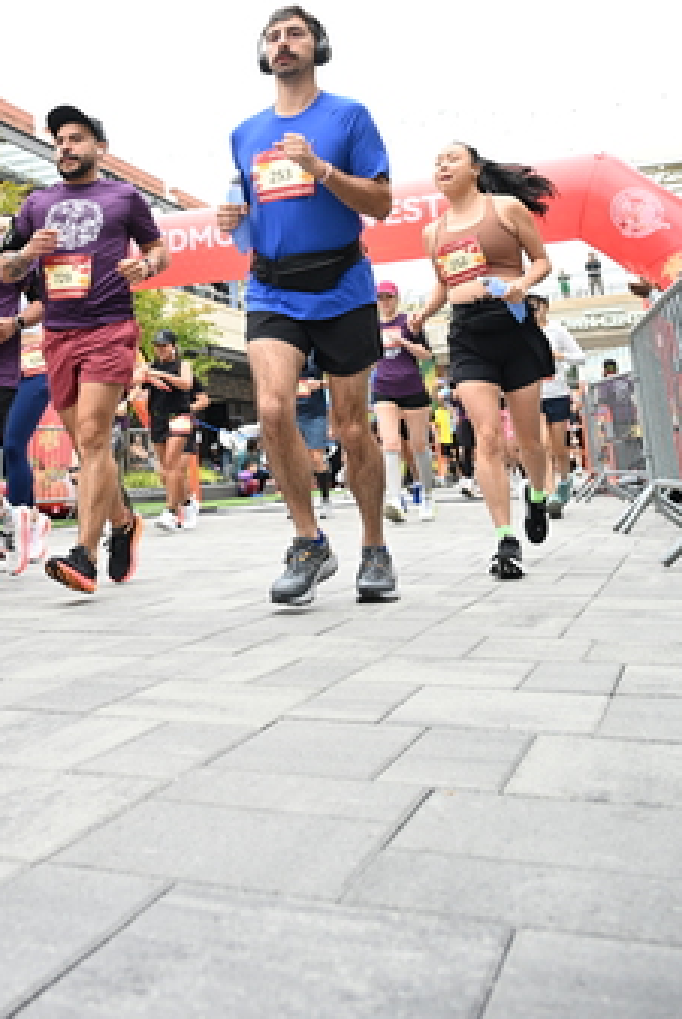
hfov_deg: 33.7
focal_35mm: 39
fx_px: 1106
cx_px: 189
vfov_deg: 47.8
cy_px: 262
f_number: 4
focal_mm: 24
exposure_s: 1/640
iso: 2000
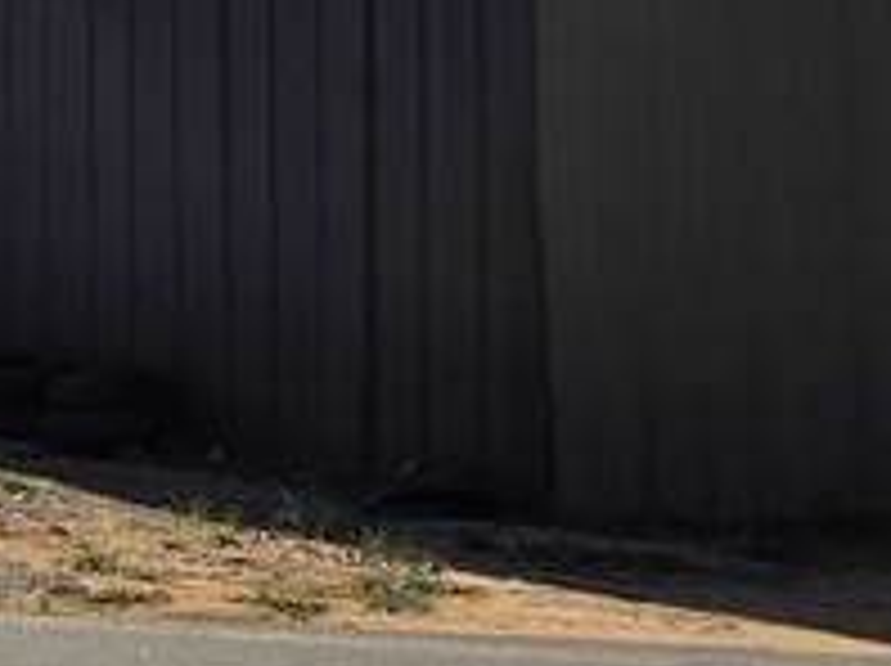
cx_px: -1125
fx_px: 3831
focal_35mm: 149
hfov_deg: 11.4
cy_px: -158
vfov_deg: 9.8
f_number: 1.7
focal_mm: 6.3
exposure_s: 1/7944
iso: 64
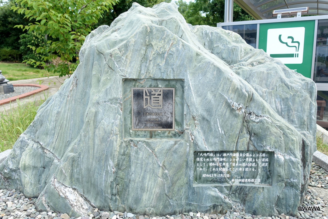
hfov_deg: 73.7
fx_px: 219
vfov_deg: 53.2
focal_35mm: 24
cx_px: 164
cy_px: 110
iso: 160
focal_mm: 8.8
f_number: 1.8
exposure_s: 1/1000
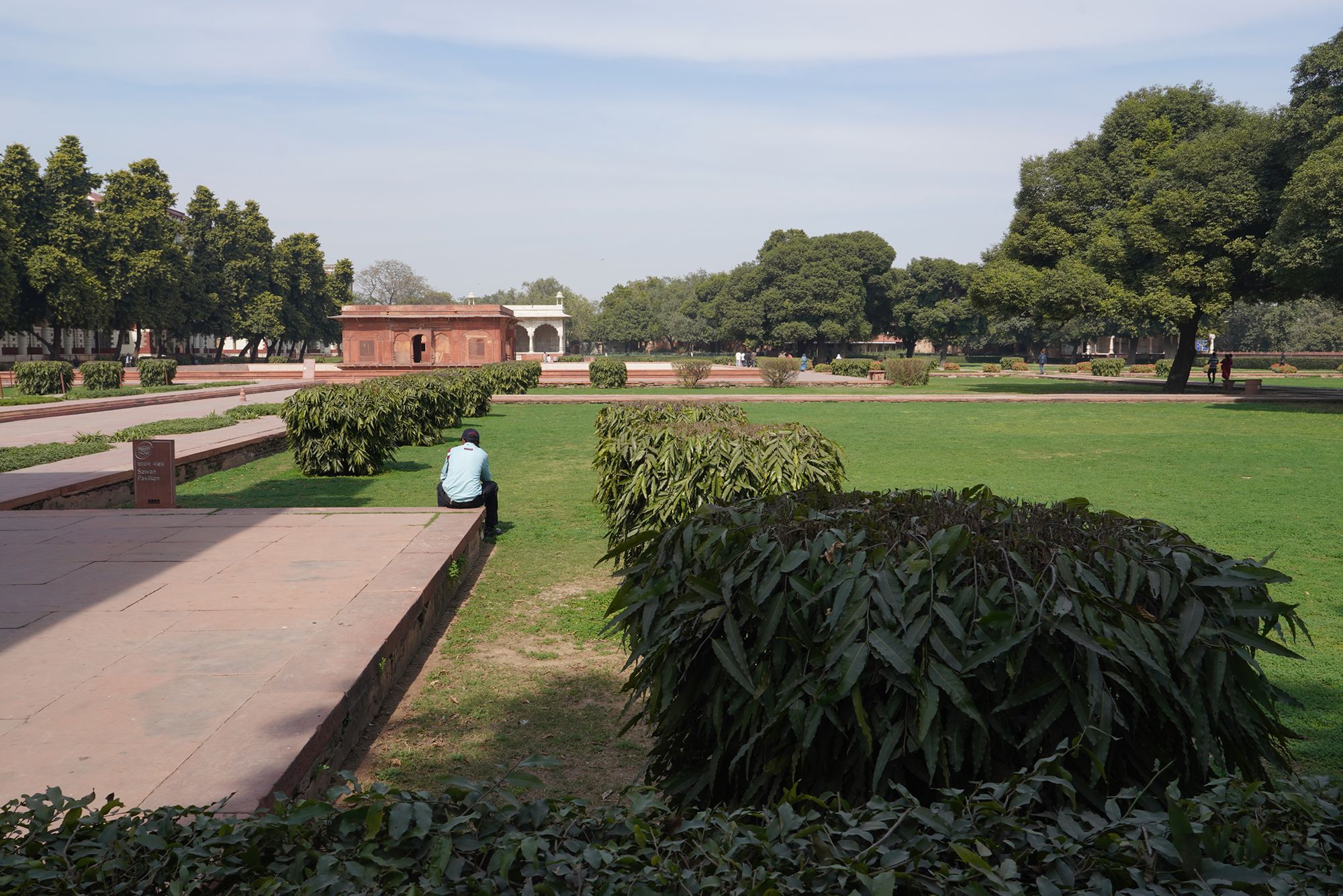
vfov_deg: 53.1
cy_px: 448
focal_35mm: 24
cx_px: 672
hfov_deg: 73.7
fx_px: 895
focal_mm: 24
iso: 100
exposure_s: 1/100
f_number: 13
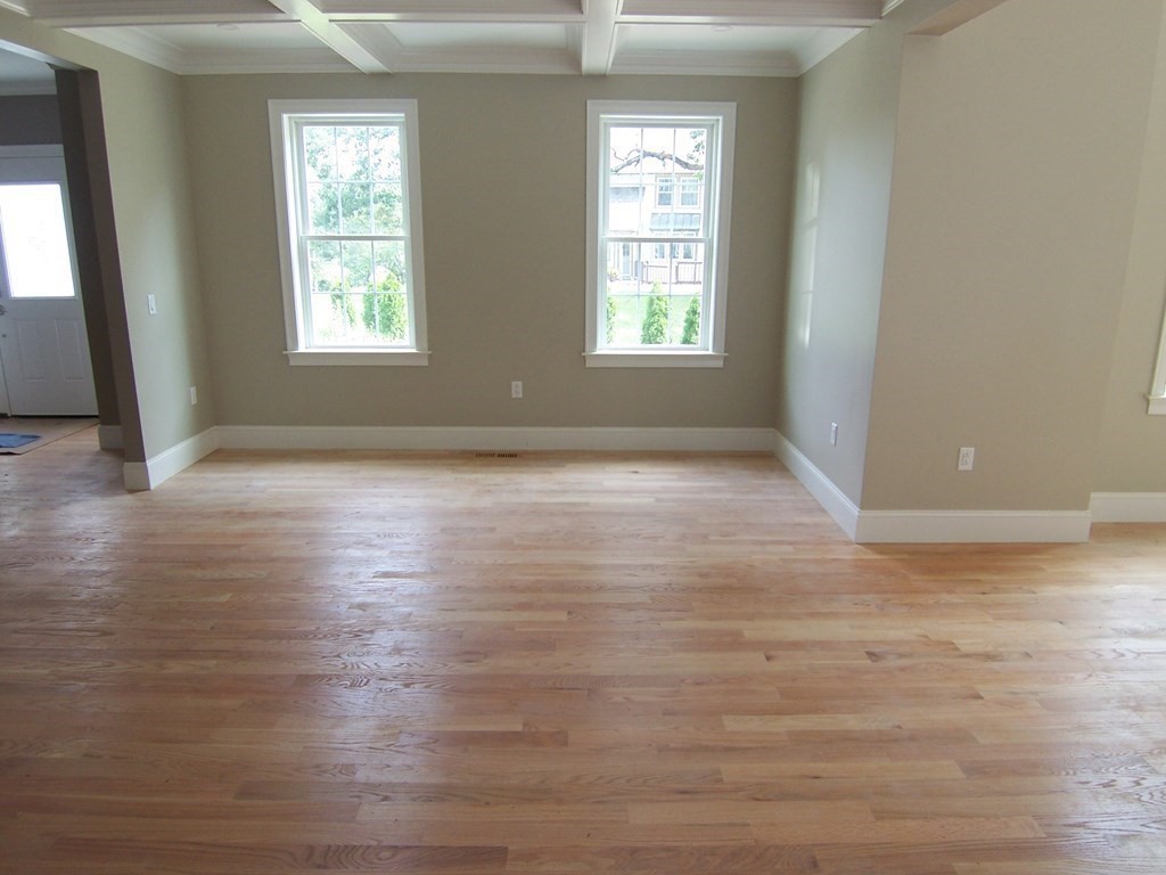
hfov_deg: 73.9
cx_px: 583
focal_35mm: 23
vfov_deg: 58.9
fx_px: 775
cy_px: 438
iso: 64
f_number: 2.8
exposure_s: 1/30
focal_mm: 3.8
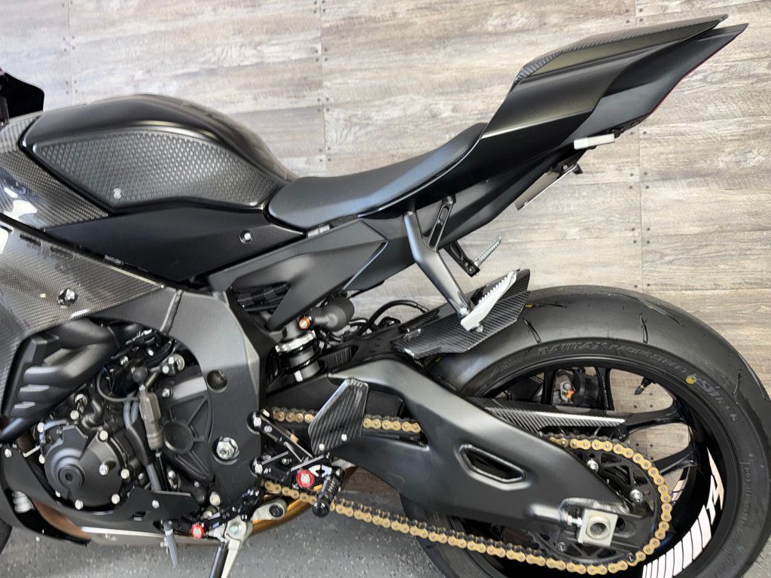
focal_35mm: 24
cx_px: 386
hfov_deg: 71.6
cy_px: 289
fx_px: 535
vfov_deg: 56.8
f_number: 1.78
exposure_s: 1/16
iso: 80
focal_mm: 6.76
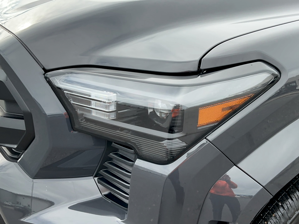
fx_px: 259
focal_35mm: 30
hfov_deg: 60.0
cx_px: 150
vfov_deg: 46.8
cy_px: 112
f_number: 1.8
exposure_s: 1/348
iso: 25
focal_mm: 3
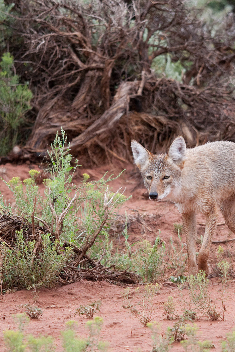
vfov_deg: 3.6
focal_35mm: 569
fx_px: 5571
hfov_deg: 2.4
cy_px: 177
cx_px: 139
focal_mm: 250
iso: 800
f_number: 5.3
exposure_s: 1/1000
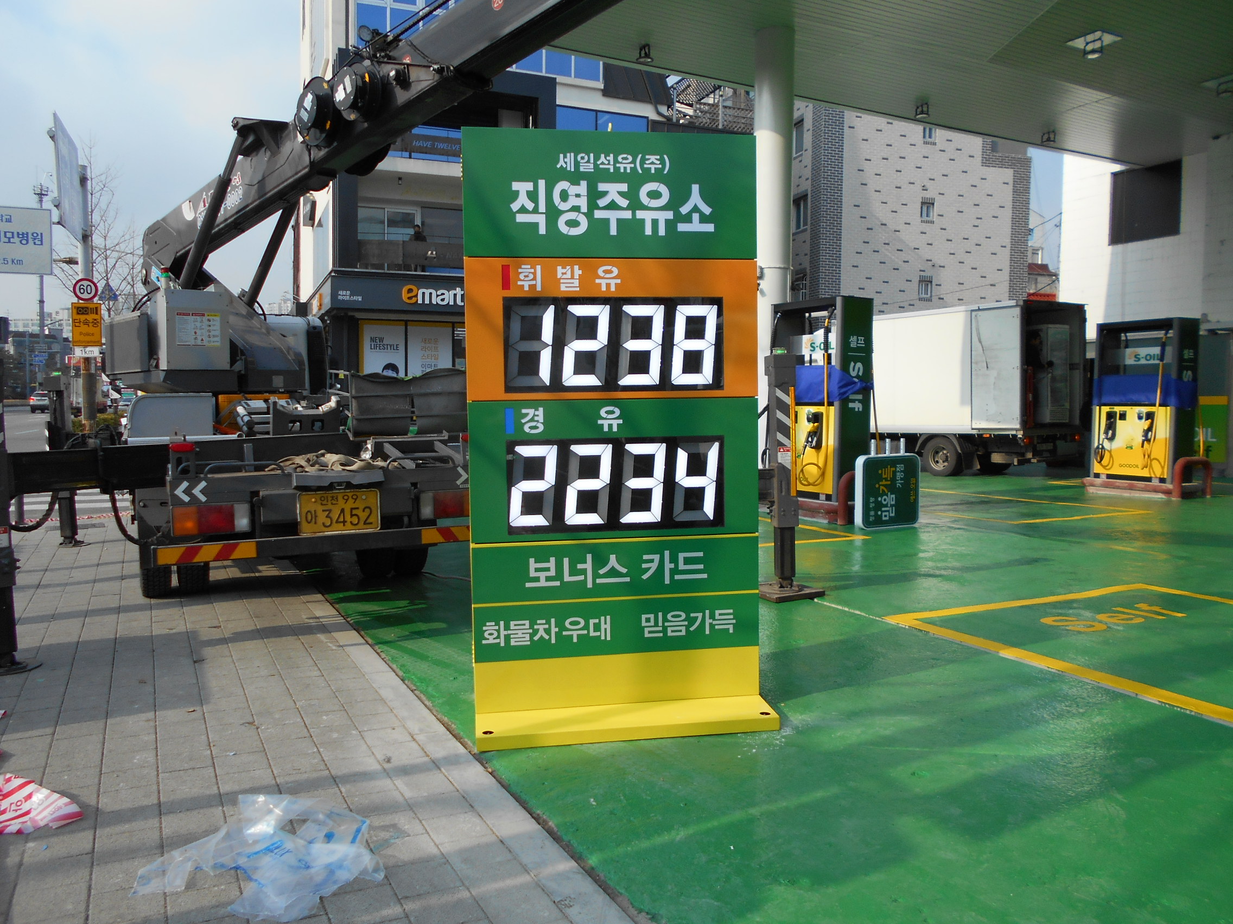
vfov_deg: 53.1
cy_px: 462
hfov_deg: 67.3
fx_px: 926
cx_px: 616
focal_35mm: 26
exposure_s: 1/800
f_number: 3.2
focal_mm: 4.6
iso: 80
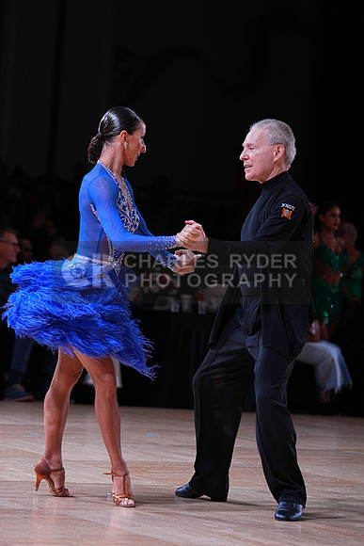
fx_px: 2395
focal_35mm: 158
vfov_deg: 13.0
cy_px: 273
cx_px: 182
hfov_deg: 8.7
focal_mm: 158
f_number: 4
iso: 1000
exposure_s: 1/400
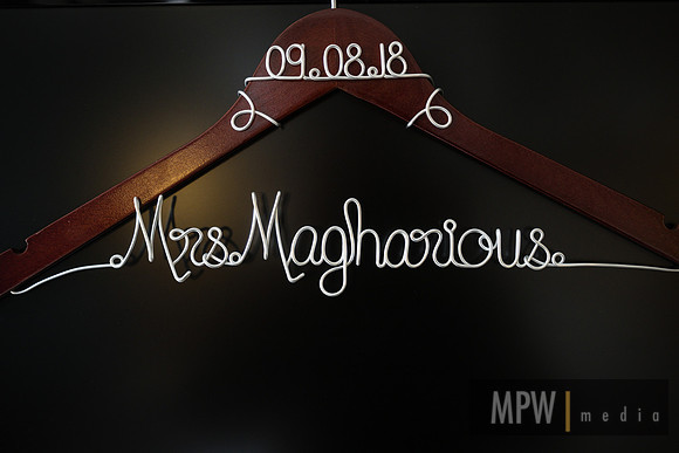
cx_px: 340
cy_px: 226
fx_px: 943
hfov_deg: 39.6
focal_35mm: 50
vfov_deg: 27.0
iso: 640
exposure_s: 1/125
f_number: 2.8
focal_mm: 33.2
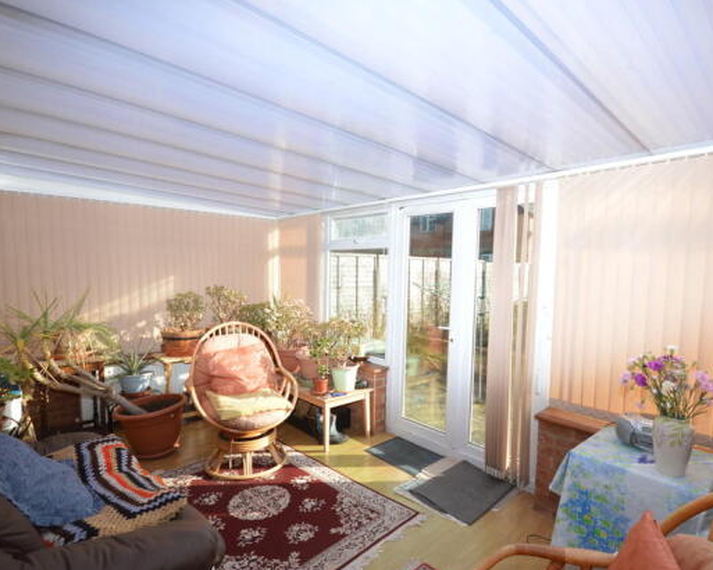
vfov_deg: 73.7
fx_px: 380
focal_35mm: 18
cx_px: 385
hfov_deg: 86.2
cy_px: 300
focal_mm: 10
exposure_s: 1/100
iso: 100
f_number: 5
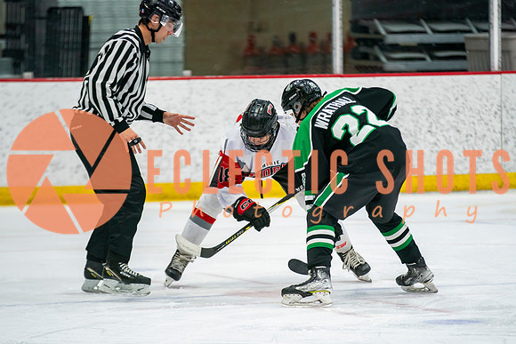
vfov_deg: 5.2
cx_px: 287
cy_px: 218
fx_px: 3763
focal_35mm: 262
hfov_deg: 7.8
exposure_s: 1/640
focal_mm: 200
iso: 1250
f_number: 2.8
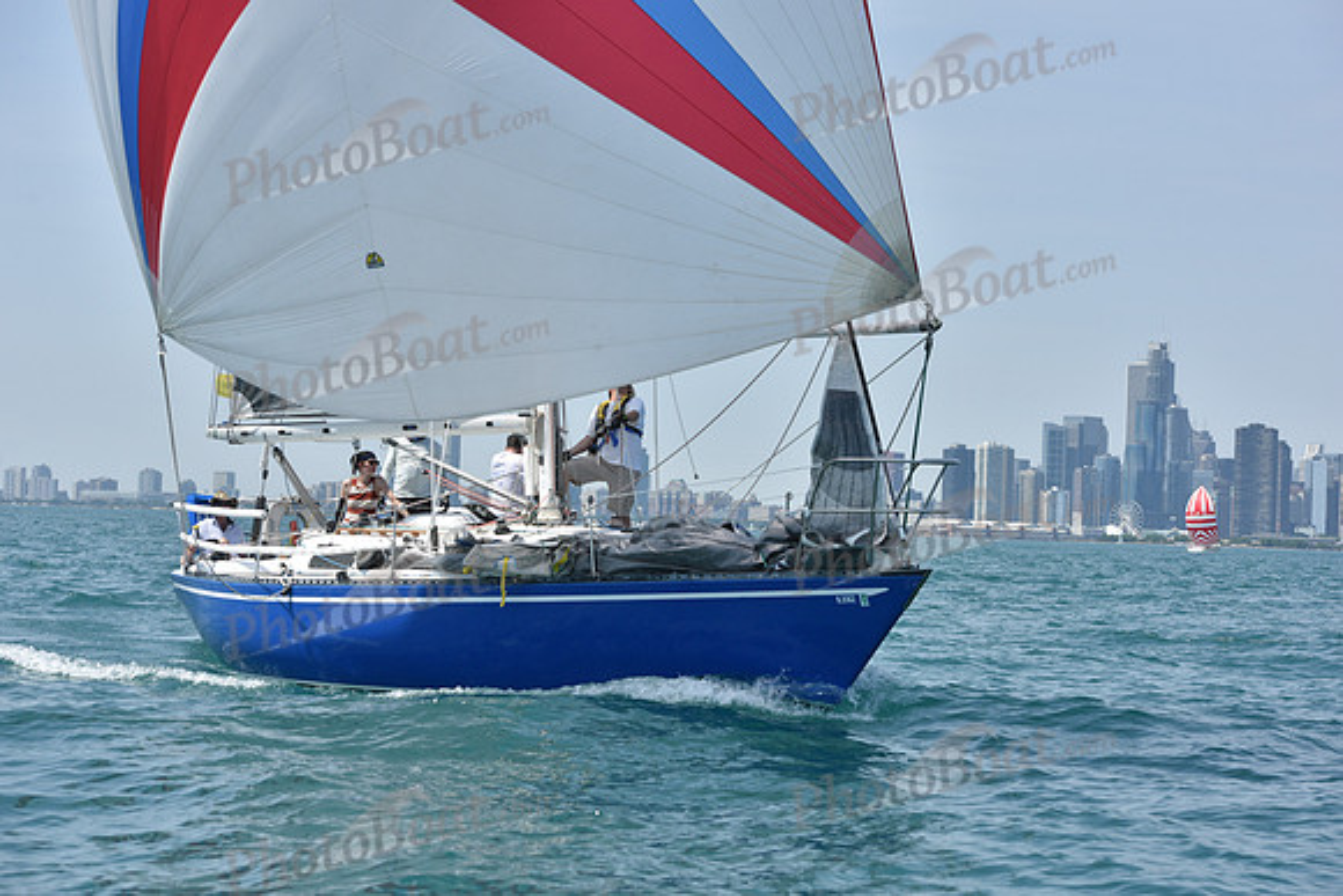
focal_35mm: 80
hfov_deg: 25.4
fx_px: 2985
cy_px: 448
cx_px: 672
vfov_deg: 17.1
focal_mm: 80
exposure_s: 1/1250
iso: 250
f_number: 8
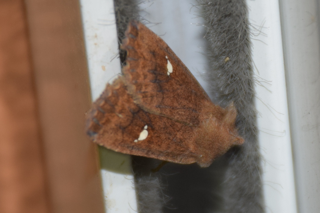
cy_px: 106
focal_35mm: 210
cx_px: 160
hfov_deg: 9.8
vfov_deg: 6.5
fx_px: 1867
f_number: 5.6
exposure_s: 1/60
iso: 320
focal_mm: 140
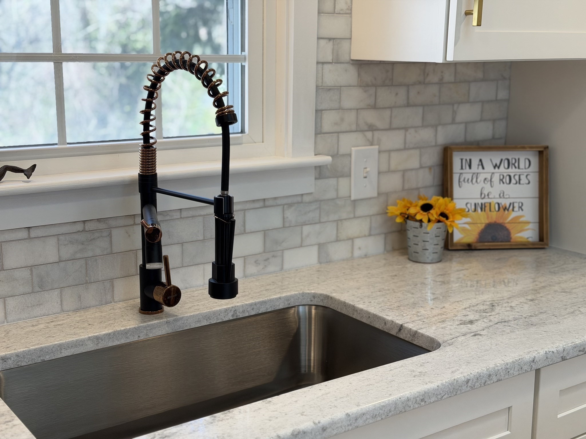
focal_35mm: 48
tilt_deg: -12.7
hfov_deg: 39.7
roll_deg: +0.3
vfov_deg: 30.3
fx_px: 813
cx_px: 293
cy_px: 220
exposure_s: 1/120
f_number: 1.78
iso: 50
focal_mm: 6.76
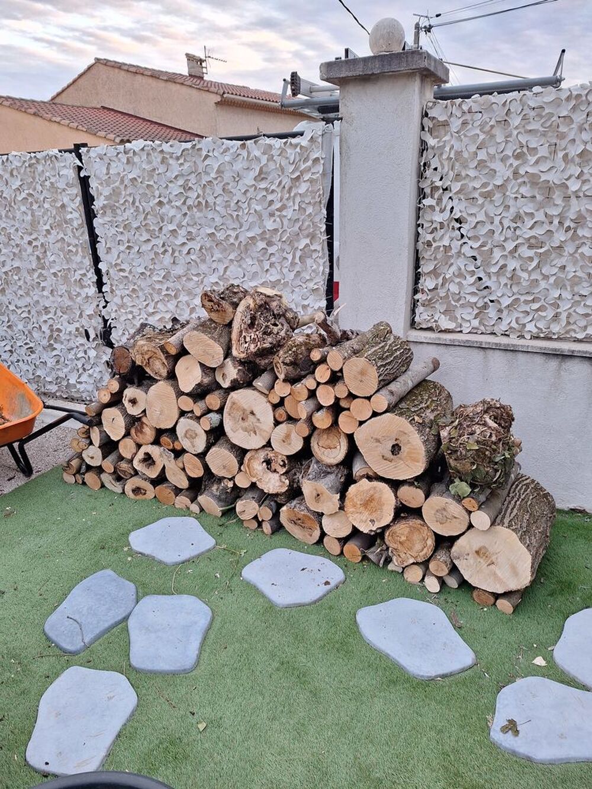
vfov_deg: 73.9
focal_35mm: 23
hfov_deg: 58.9
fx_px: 524
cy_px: 394
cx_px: 296
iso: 80
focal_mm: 5.54
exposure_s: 1/100
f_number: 1.8
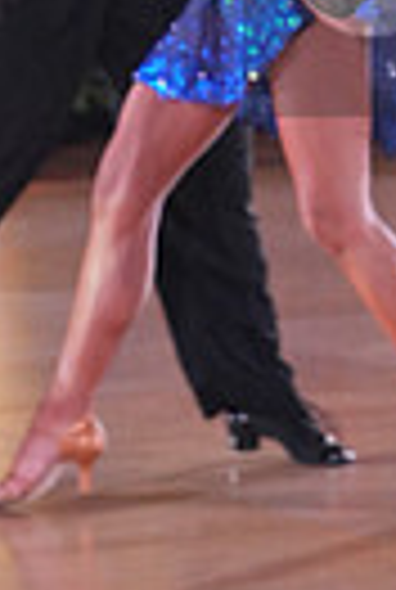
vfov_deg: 9.2
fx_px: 3627
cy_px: -32
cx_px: 866
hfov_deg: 6.0
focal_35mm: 221
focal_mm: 50
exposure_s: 1/500
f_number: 4
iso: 2500
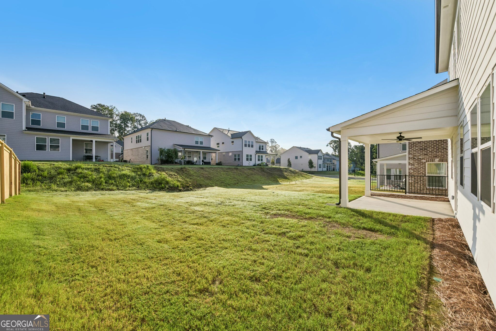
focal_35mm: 14
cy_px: 166
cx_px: 248
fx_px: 193
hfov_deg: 104.3
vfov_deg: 81.2
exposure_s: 1/5000
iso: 400
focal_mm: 14
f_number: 8
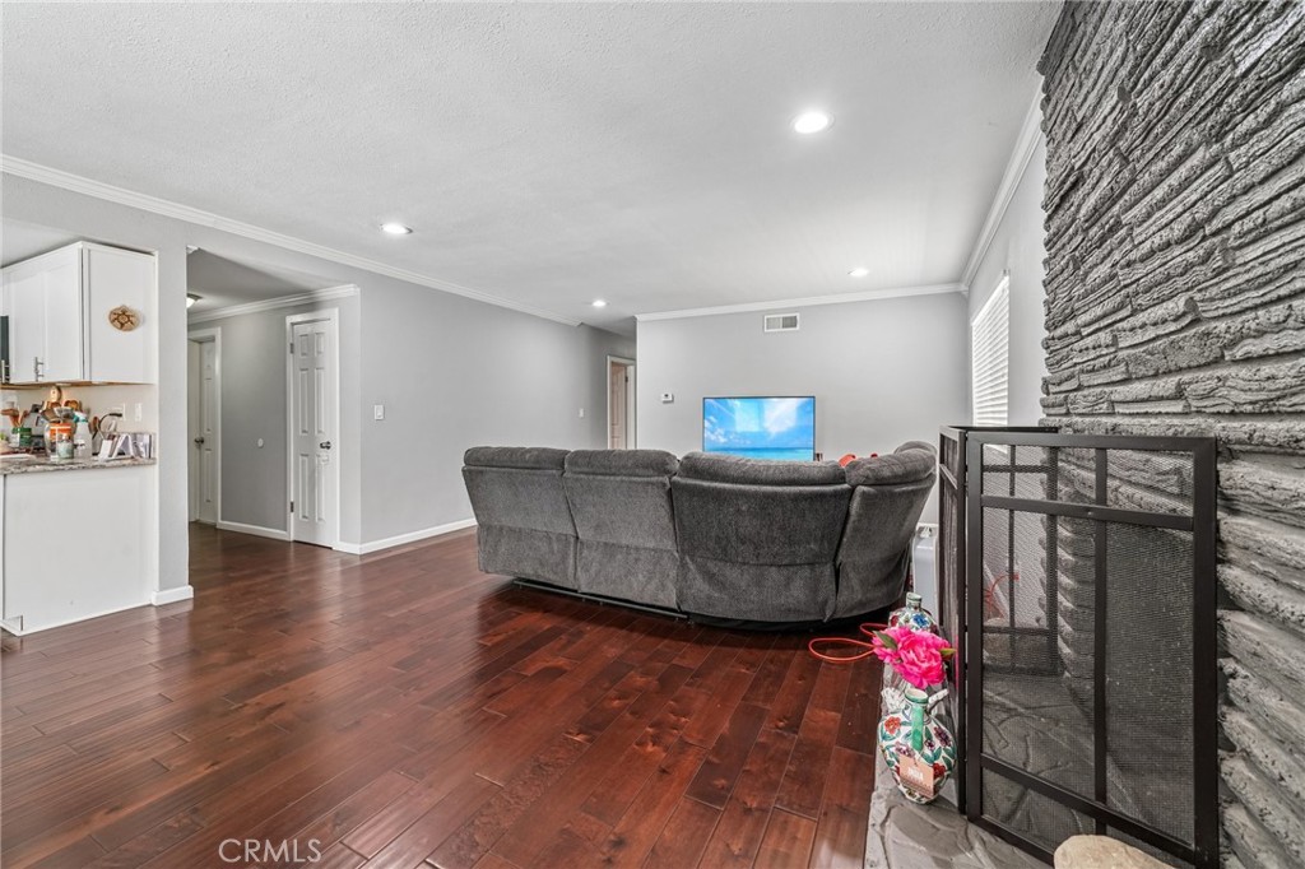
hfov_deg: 108.3
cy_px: 434
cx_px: 652
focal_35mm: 13
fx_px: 471
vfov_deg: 85.4
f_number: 9
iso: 400
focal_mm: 13
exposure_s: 1/5
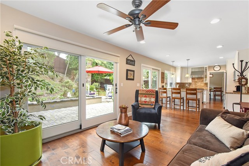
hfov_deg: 100.4
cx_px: 124
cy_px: 83
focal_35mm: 15
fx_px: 104
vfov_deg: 77.3
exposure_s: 1/250
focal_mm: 10
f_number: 8
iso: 1000
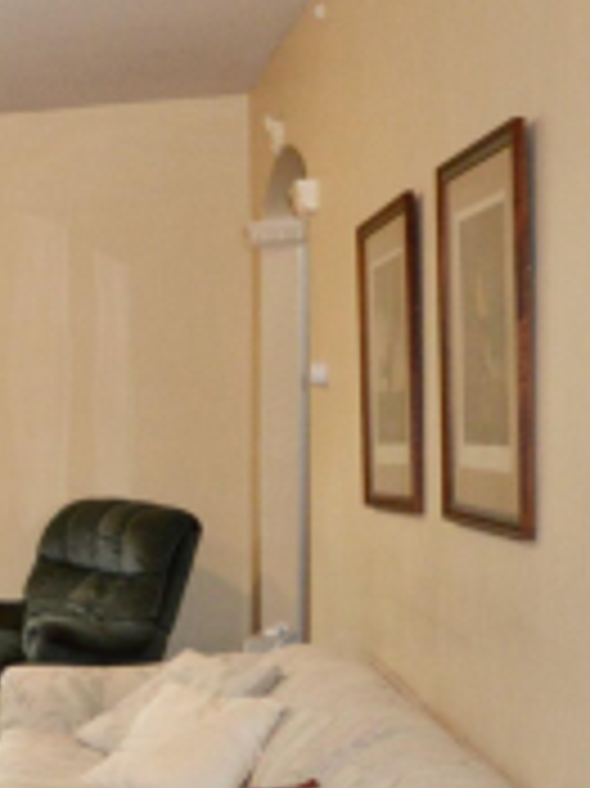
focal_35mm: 62
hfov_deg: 15.4
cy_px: 446
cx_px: -761
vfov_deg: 31.2
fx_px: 1411
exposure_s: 1/60
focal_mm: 10
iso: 1000
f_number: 3.5
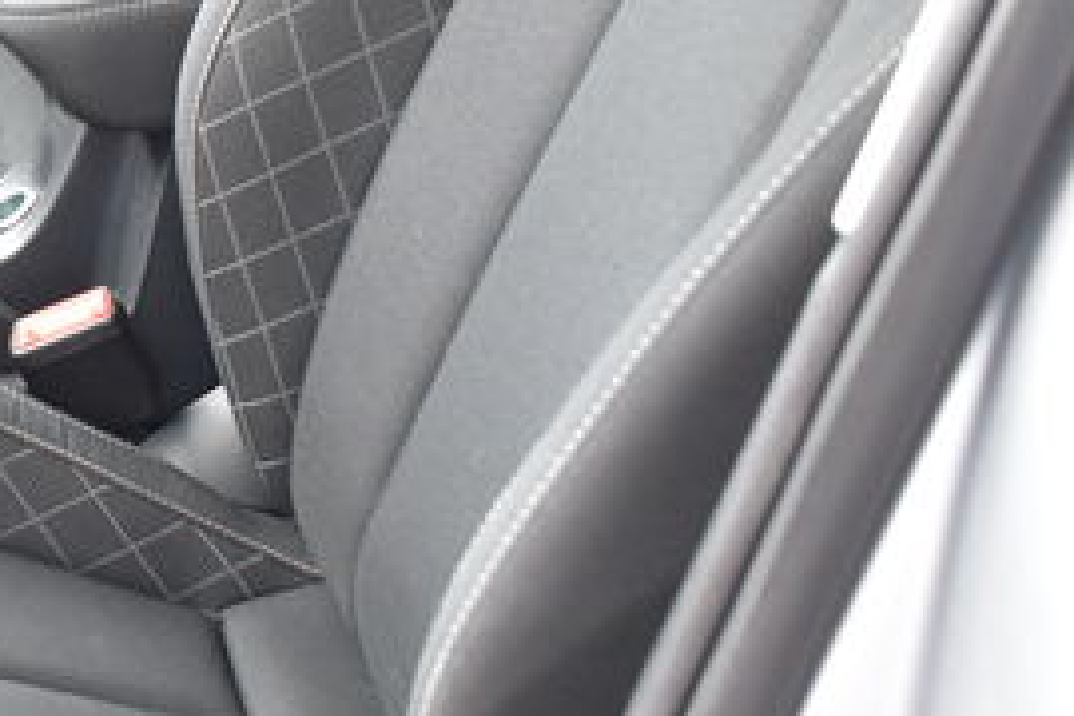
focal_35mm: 111
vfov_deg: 12.3
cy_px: 213
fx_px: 3311
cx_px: -581
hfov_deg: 16.6
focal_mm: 20
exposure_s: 1/60
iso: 800
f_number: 3.5
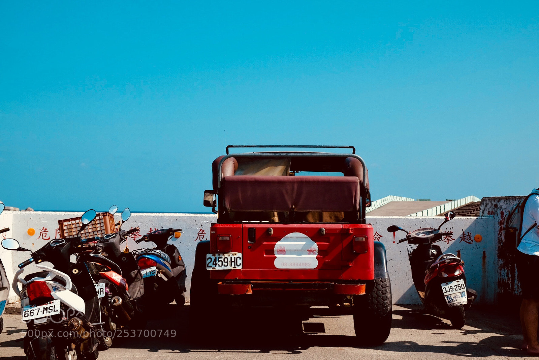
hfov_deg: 36.9
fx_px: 809
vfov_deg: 25.1
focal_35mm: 54
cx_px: 270
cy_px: 180
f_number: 8
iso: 200
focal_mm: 35.8
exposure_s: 1/600
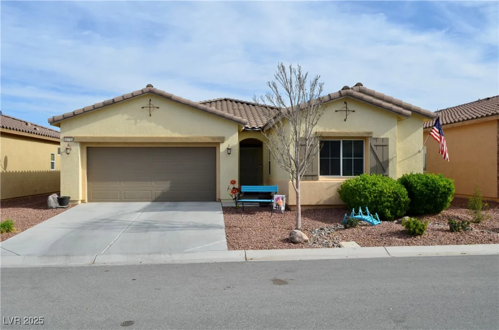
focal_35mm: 30
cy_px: 165
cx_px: 250
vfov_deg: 43.4
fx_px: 415
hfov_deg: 62.0
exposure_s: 1/250
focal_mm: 20
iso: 100
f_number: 8
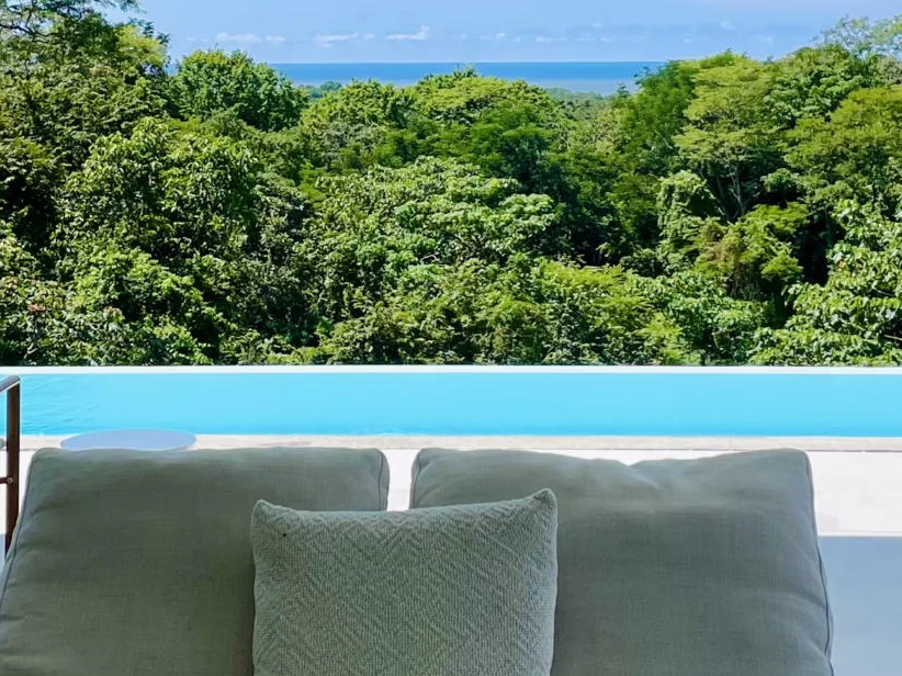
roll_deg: +0.4
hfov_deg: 24.1
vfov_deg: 17.9
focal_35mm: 81
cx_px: 410
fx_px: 2110
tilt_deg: +0.0
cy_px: 50
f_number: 1.6
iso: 32
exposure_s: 1/3861
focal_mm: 4.2
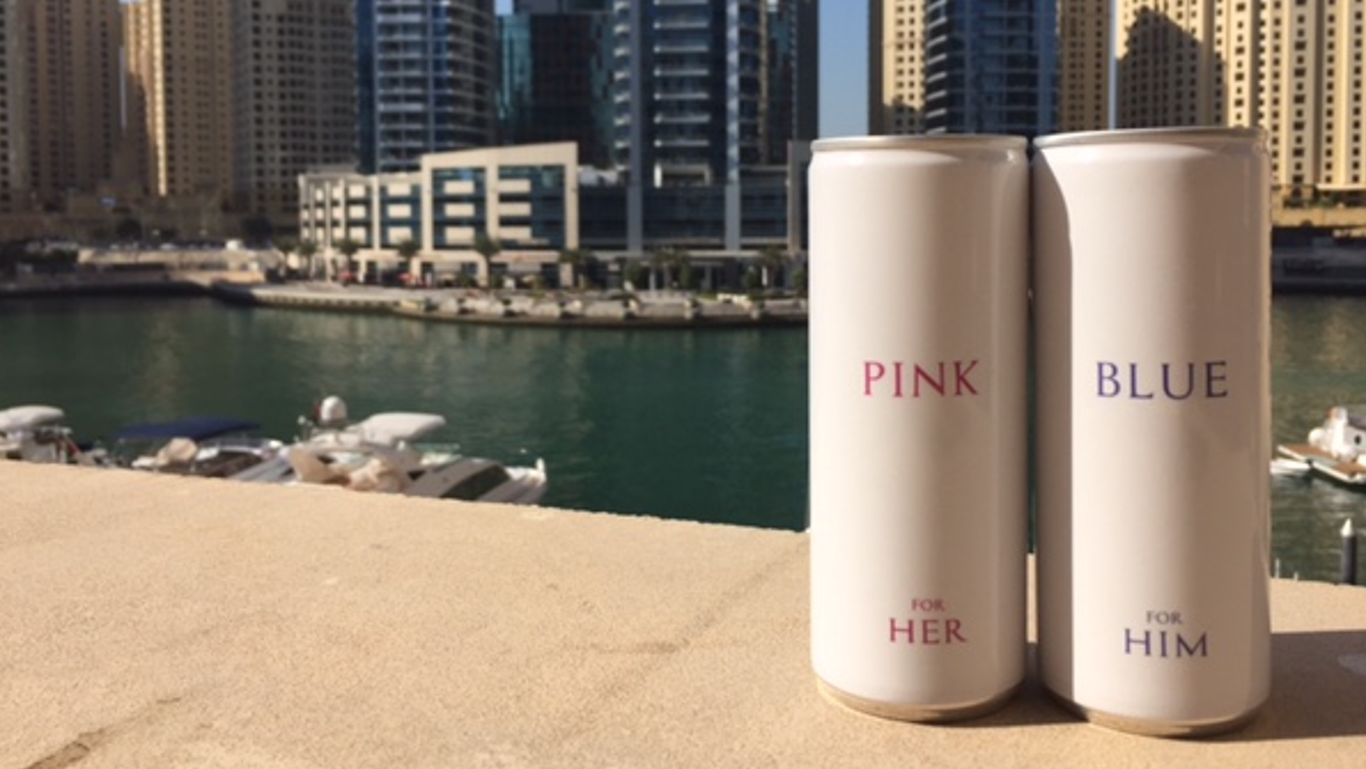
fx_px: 1232
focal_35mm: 34
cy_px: 287
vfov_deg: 34.5
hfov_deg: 58.0
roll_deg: -0.5
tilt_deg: -2.5
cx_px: 719
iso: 32
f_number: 2.2
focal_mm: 4.15
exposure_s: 1/2825
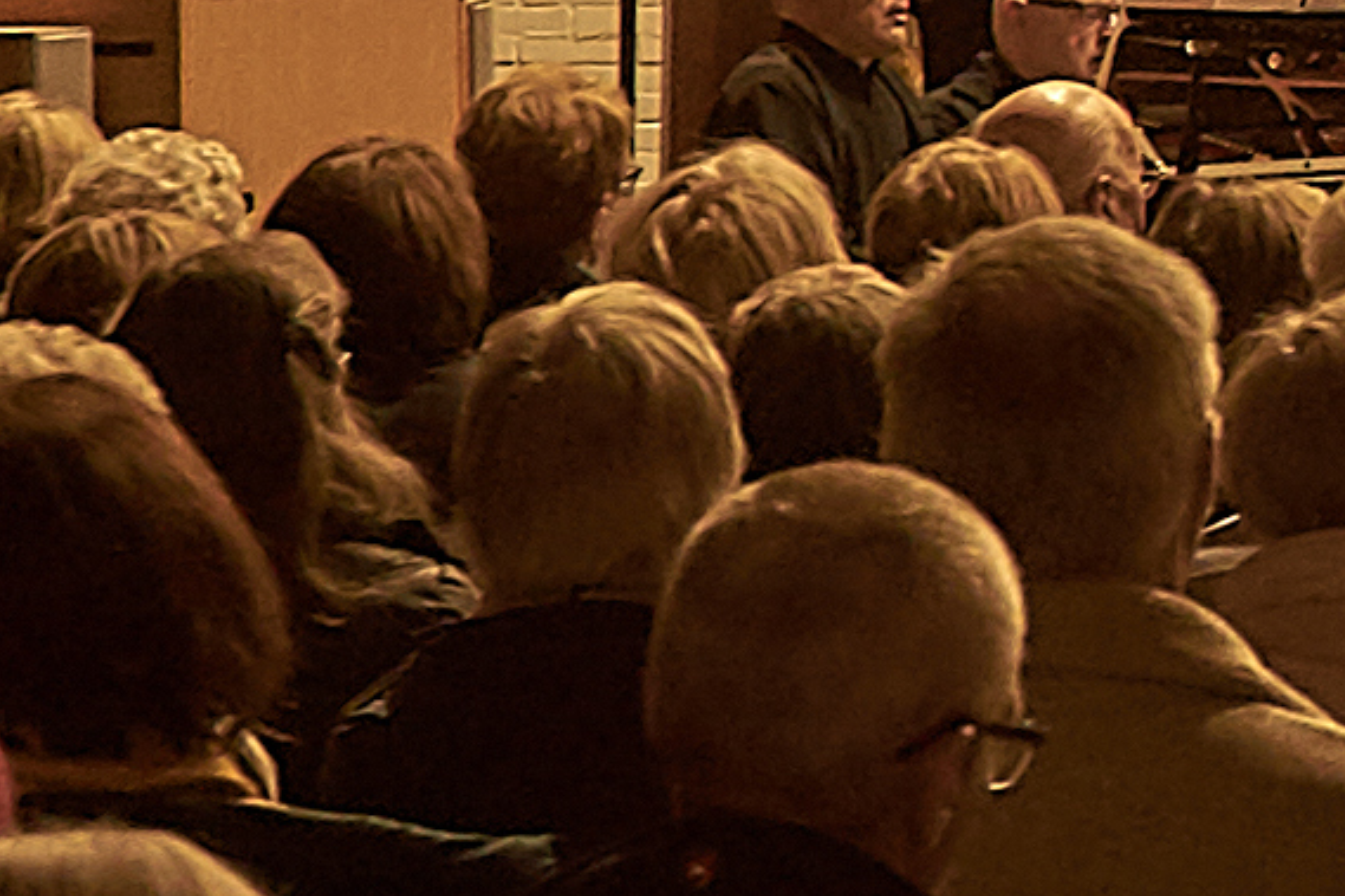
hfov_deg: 7.7
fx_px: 9188
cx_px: 3371
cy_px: -305
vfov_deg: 5.5
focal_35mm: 246
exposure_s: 1/40
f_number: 4.5
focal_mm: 33
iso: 800
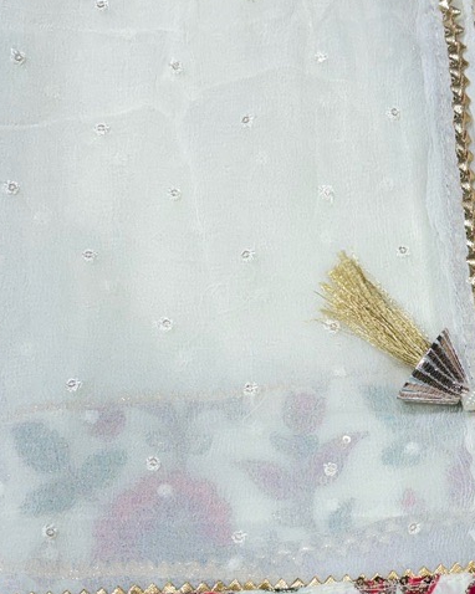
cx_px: 449
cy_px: 460
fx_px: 1196
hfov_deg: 21.8
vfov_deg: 27.5
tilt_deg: -78.3
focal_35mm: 68
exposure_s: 1/100
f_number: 1.6
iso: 40
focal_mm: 5.96
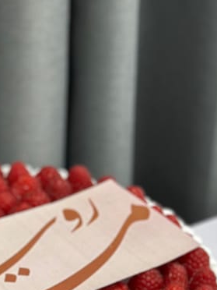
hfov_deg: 11.2
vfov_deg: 14.7
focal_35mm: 132
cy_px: 293
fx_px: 1103
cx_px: 29
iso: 80
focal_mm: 6.86
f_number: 1.78
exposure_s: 1/216
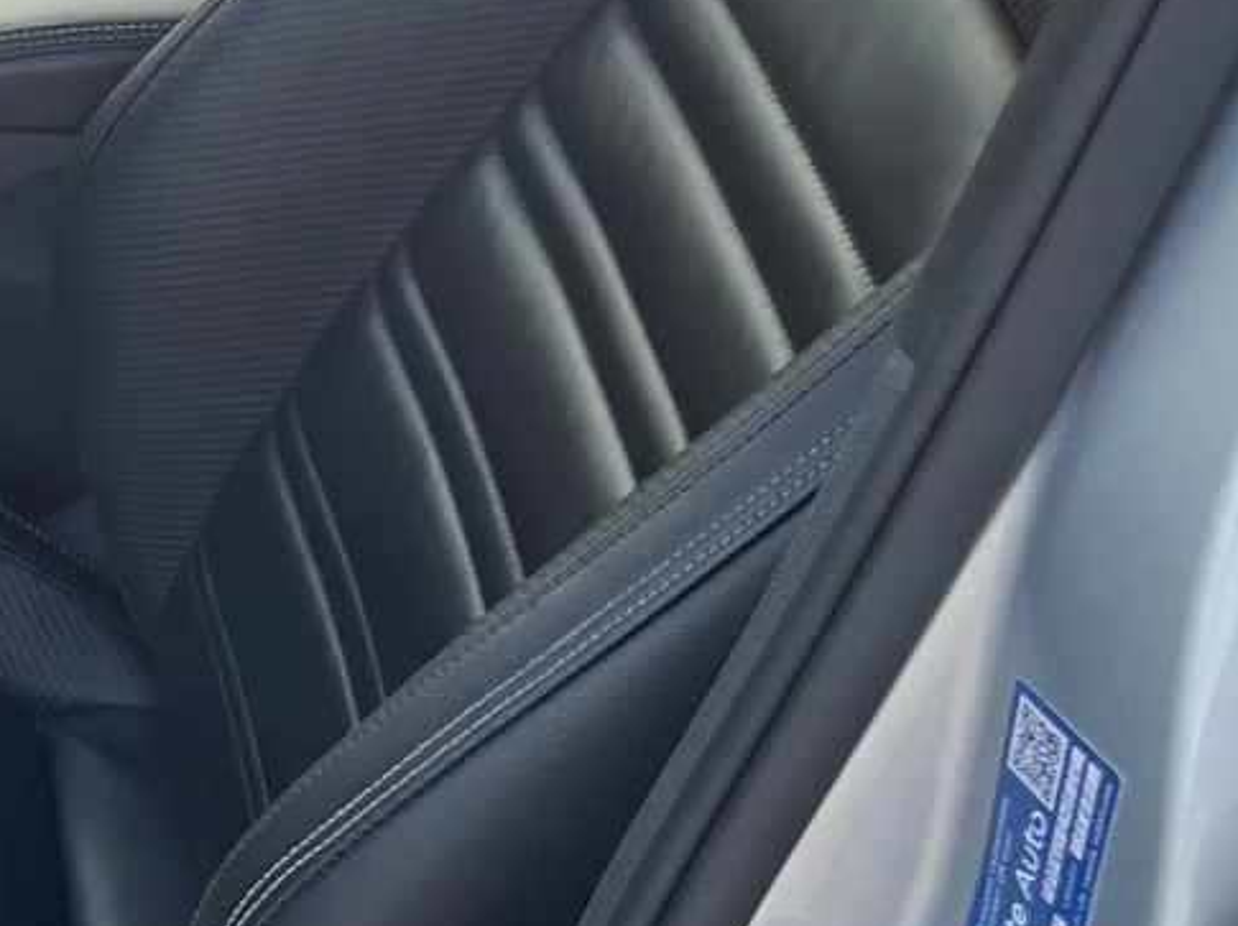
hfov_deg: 17.3
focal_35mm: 103
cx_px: -597
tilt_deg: -31.4
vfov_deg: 14.2
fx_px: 3681
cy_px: 105
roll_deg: -1.5
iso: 40
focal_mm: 5.1
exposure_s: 1/164
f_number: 1.6
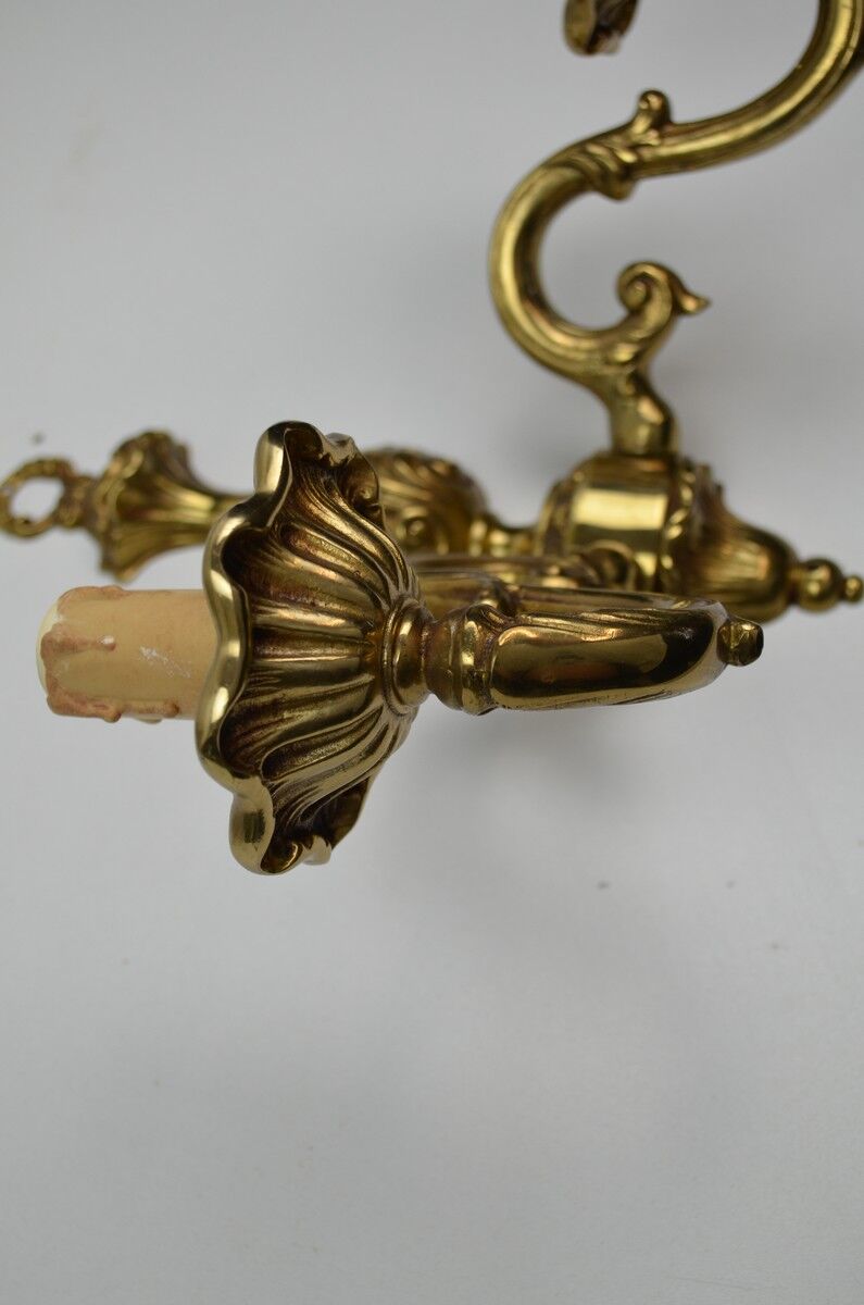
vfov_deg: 37.9
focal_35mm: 52
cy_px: 652
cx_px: 432
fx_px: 1898
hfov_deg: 25.6
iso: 400
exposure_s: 1/125
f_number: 5.6
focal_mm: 35
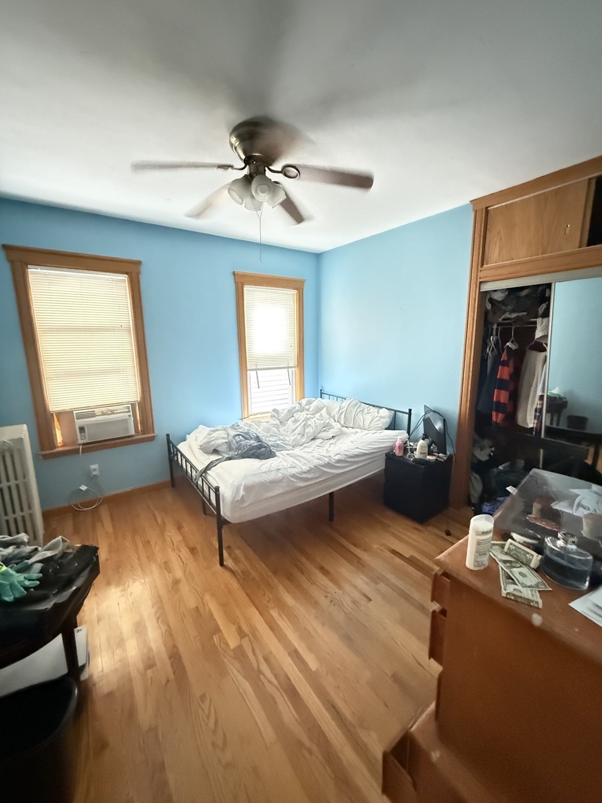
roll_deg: +1.3
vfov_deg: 102.1
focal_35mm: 14
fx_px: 325
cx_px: 301
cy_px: 402
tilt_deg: -9.4
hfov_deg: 85.7
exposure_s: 1/30
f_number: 2.2
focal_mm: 2.22
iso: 1600
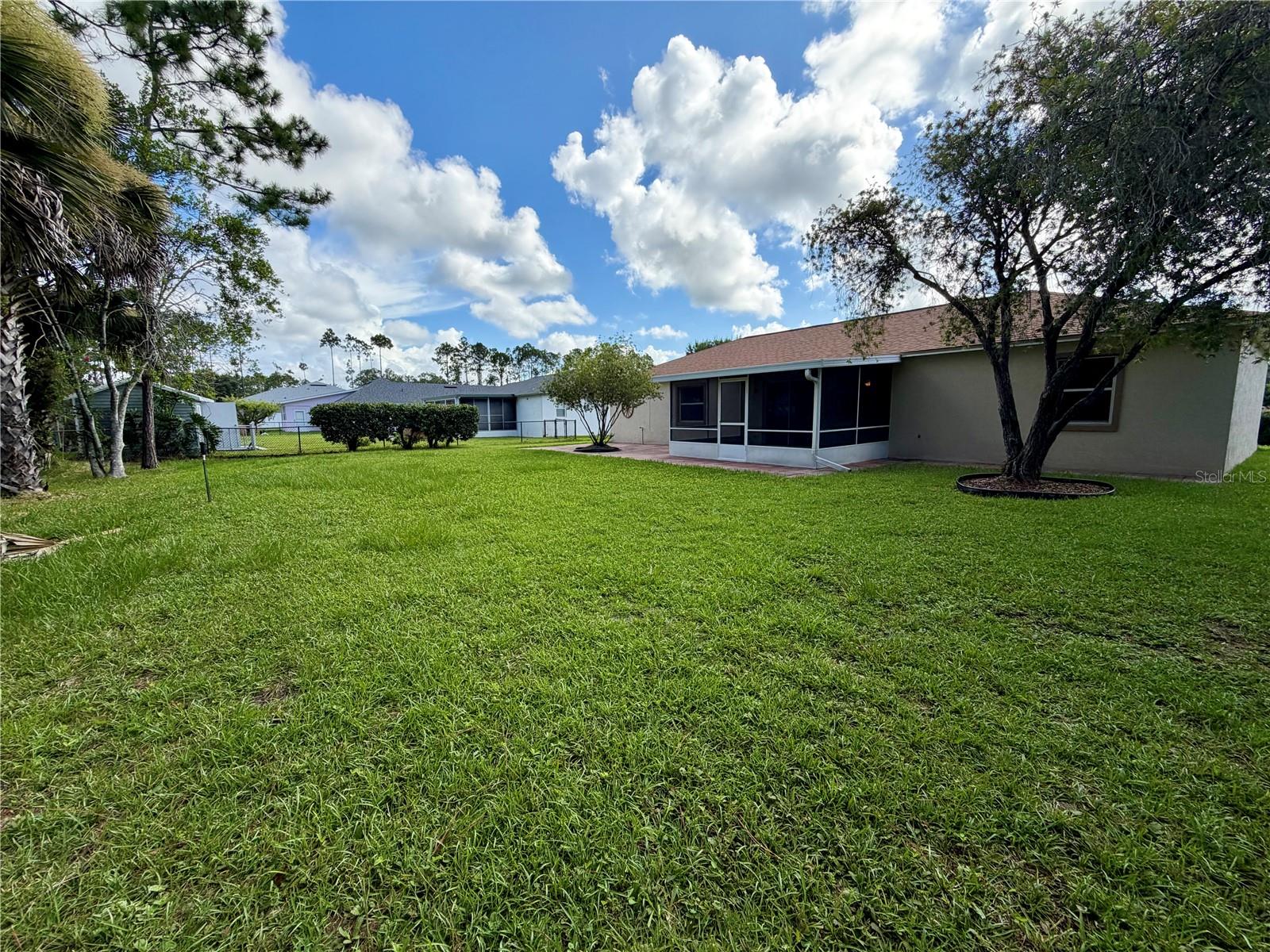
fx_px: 514
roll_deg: +0.5
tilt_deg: -6.5
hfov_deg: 102.1
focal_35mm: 14
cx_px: 635
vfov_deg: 85.7
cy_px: 476
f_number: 2.2
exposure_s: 1/770
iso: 32
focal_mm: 2.22
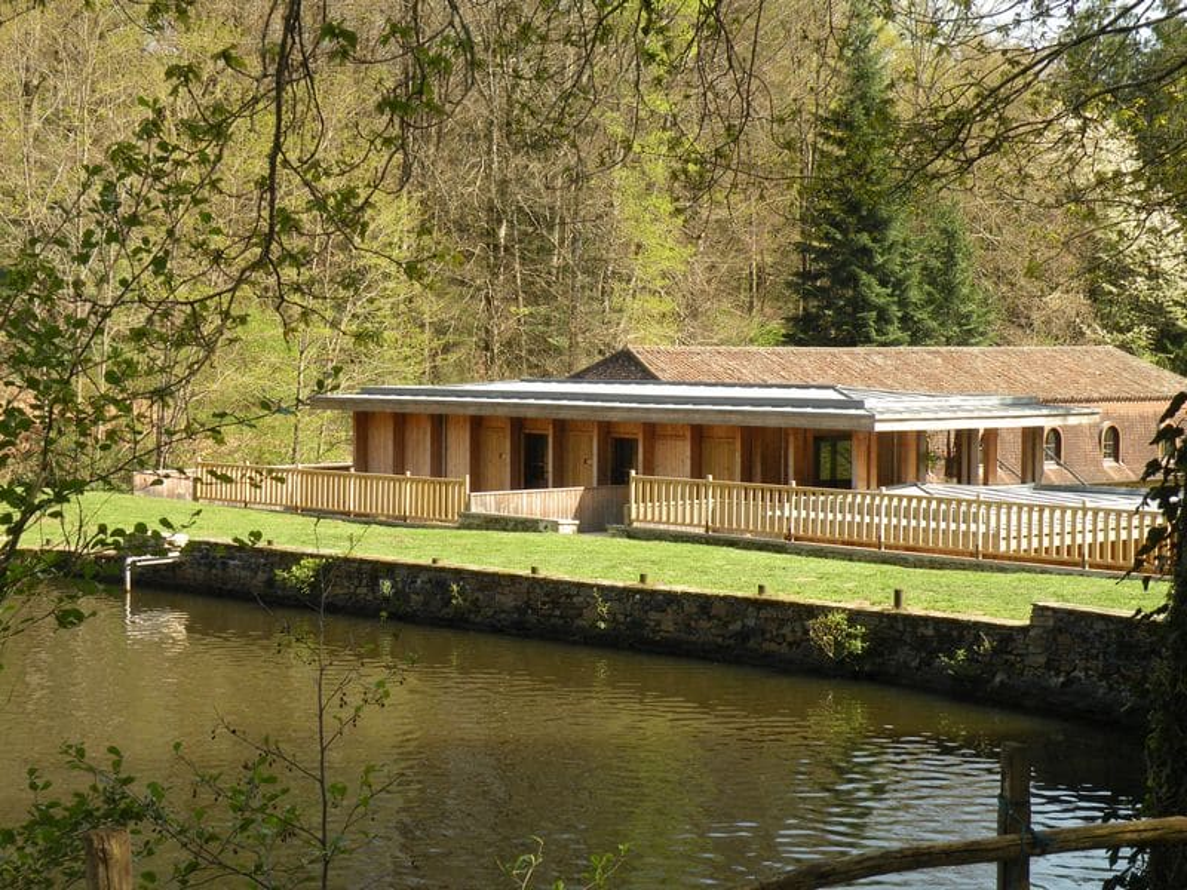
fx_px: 2297
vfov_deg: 21.9
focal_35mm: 67
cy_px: 445
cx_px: 594
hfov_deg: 29.0
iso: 94
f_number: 5
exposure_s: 1/152
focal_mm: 11.9
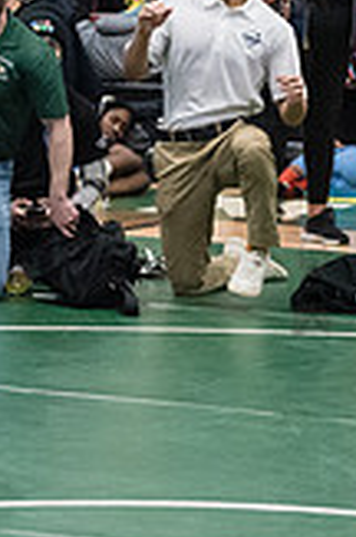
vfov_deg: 8.5
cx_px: -115
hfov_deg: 5.6
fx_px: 3590
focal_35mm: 241
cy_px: 117
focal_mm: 66
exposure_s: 1/500
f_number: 3.2
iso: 8000
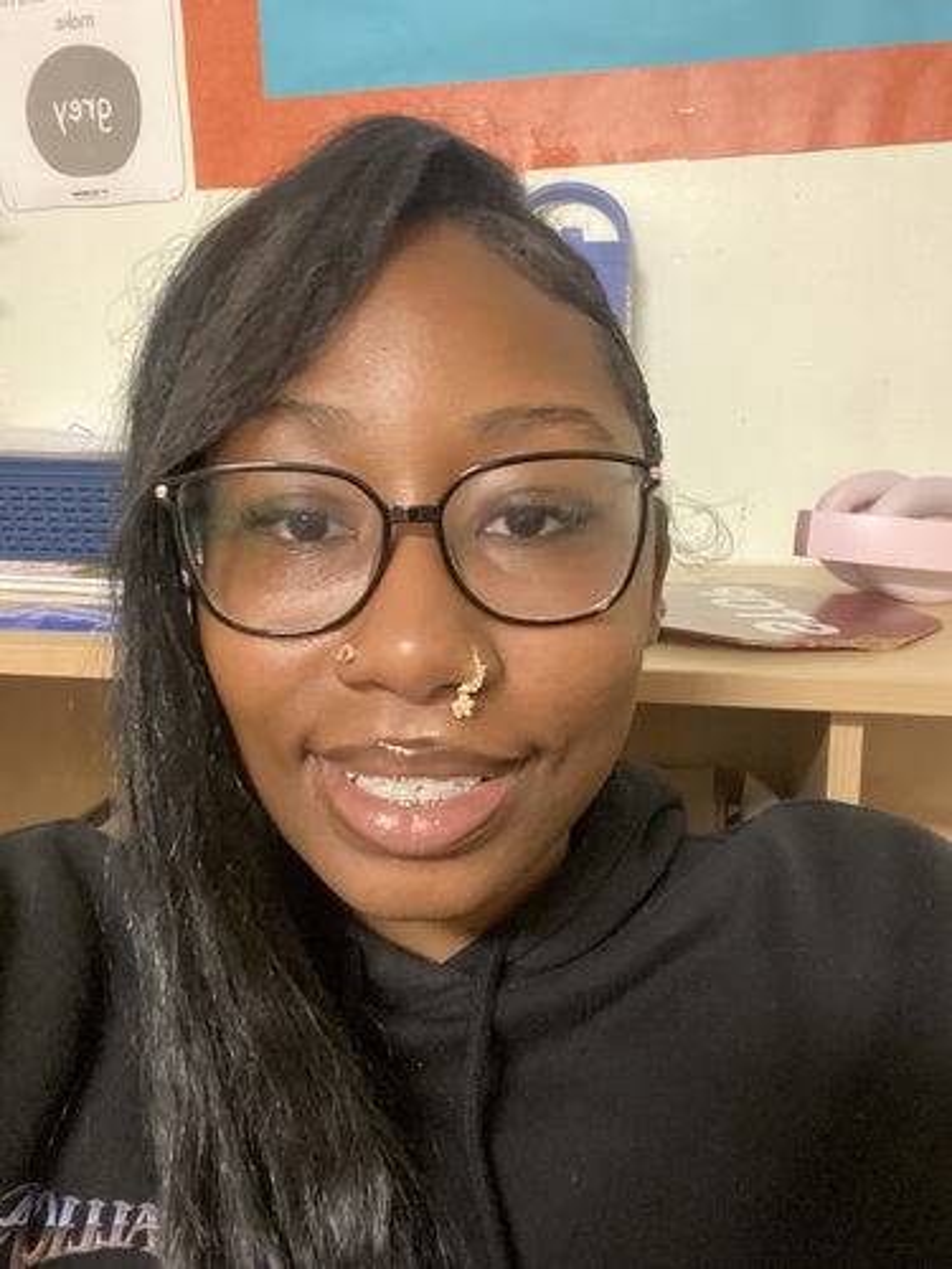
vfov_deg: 60.0
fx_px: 1100
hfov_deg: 46.8
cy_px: 634
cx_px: 476
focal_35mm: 30
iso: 800
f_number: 2.2
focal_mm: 2.71
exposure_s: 1/15
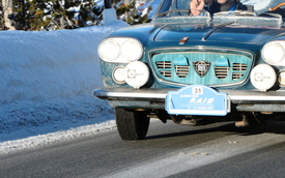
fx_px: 3457
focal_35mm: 445
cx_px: 306
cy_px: -18
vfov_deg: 3.0
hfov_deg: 4.7
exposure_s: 1/500
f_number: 13
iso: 1600
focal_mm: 200
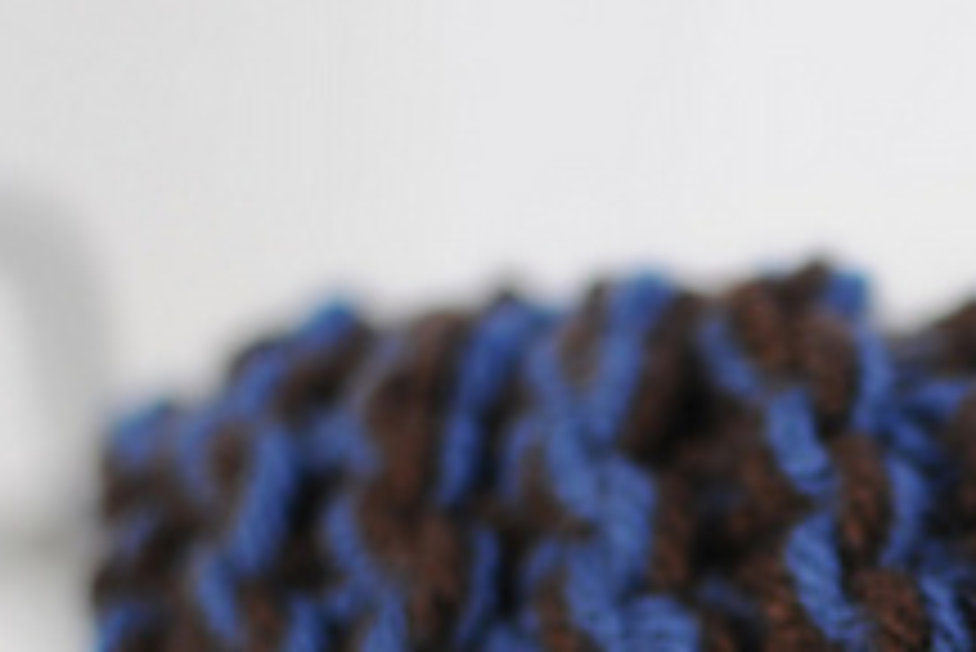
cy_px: 767
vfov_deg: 8.8
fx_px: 4191
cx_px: 949
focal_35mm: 154
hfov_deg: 13.1
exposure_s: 1/100
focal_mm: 35
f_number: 2
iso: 250
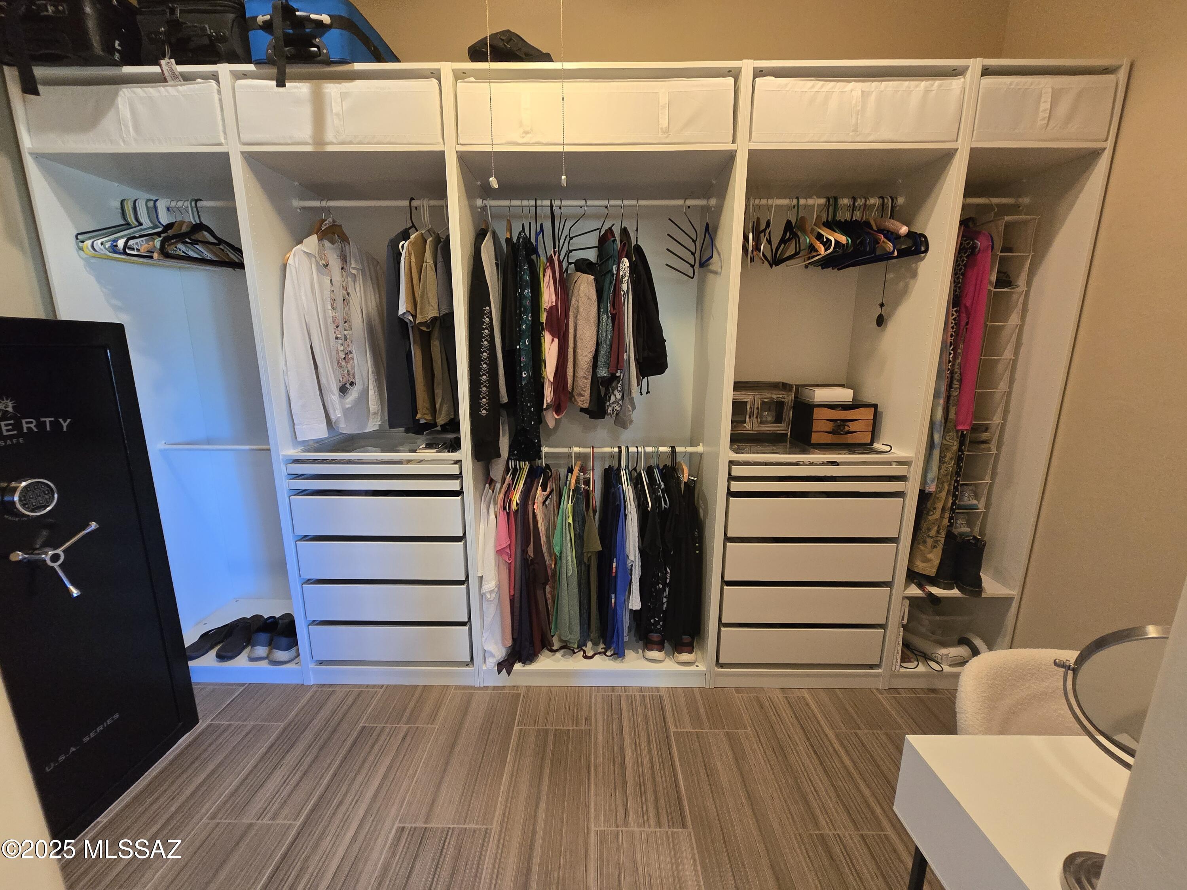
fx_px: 446
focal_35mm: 13
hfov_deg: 106.2
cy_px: 445
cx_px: 594
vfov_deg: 89.9
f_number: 2.2
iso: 500
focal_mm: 2.2
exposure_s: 1/60
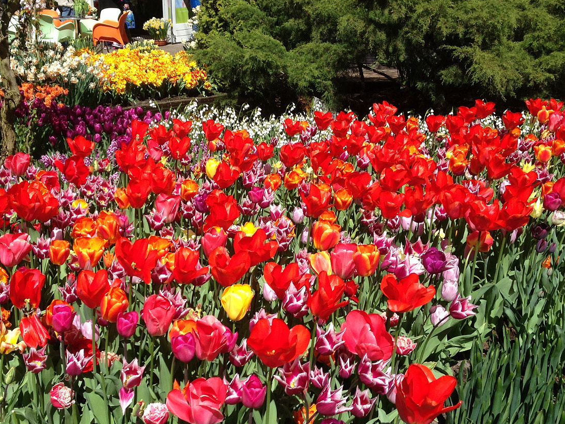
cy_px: 231
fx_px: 783
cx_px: 223
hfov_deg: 39.5
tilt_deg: -18.8
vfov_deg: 30.2
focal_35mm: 48
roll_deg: +1.5
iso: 50
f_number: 2.4
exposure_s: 1/1290
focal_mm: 4.12
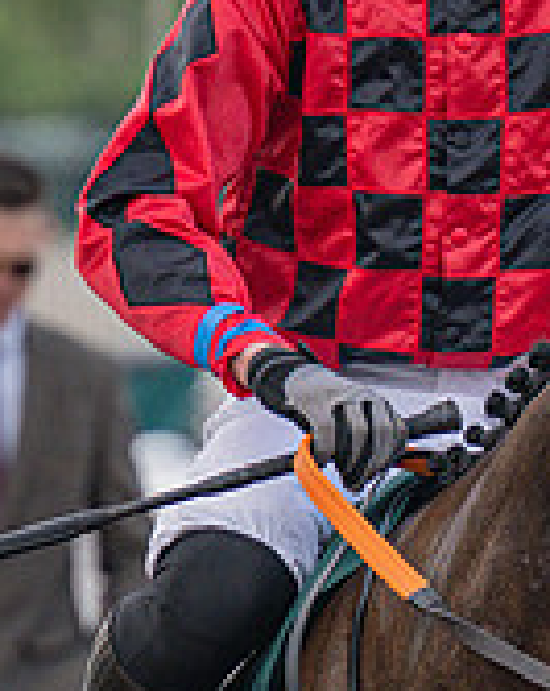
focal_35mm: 1093
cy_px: 418
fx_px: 22301
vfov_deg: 1.8
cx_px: 1154
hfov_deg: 1.4
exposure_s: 1/800
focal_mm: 185
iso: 400
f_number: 4
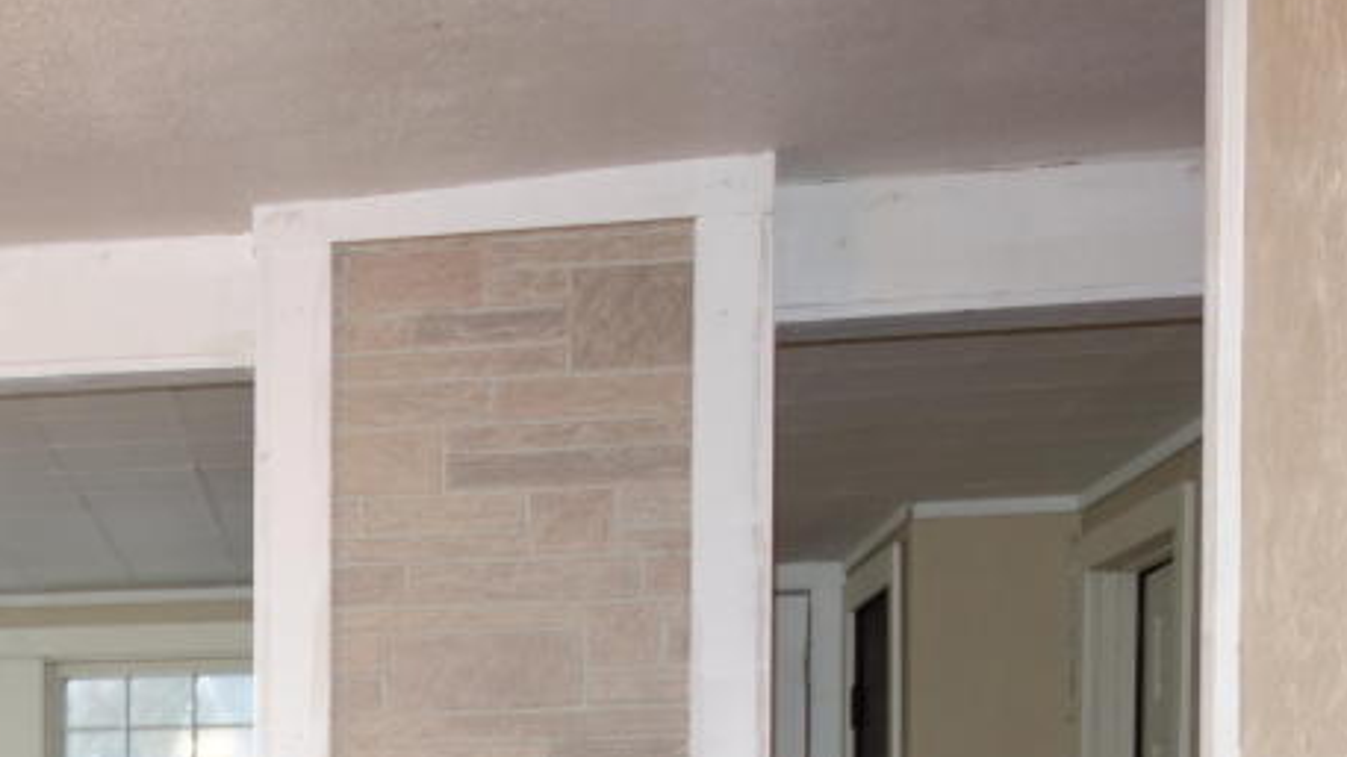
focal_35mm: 74
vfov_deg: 15.3
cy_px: 1084
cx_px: -239
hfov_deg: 25.8
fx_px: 2643
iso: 125
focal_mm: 10.4
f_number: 1.8
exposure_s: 1/30
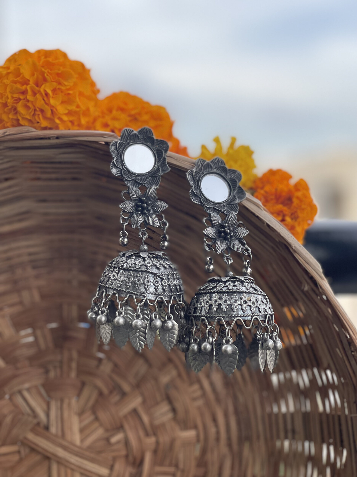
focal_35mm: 64
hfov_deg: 22.9
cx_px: 178
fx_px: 880
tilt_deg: -1.3
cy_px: 238
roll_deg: +0.1
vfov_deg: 30.3
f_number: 2.2
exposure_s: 1/436
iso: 32
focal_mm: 7.5
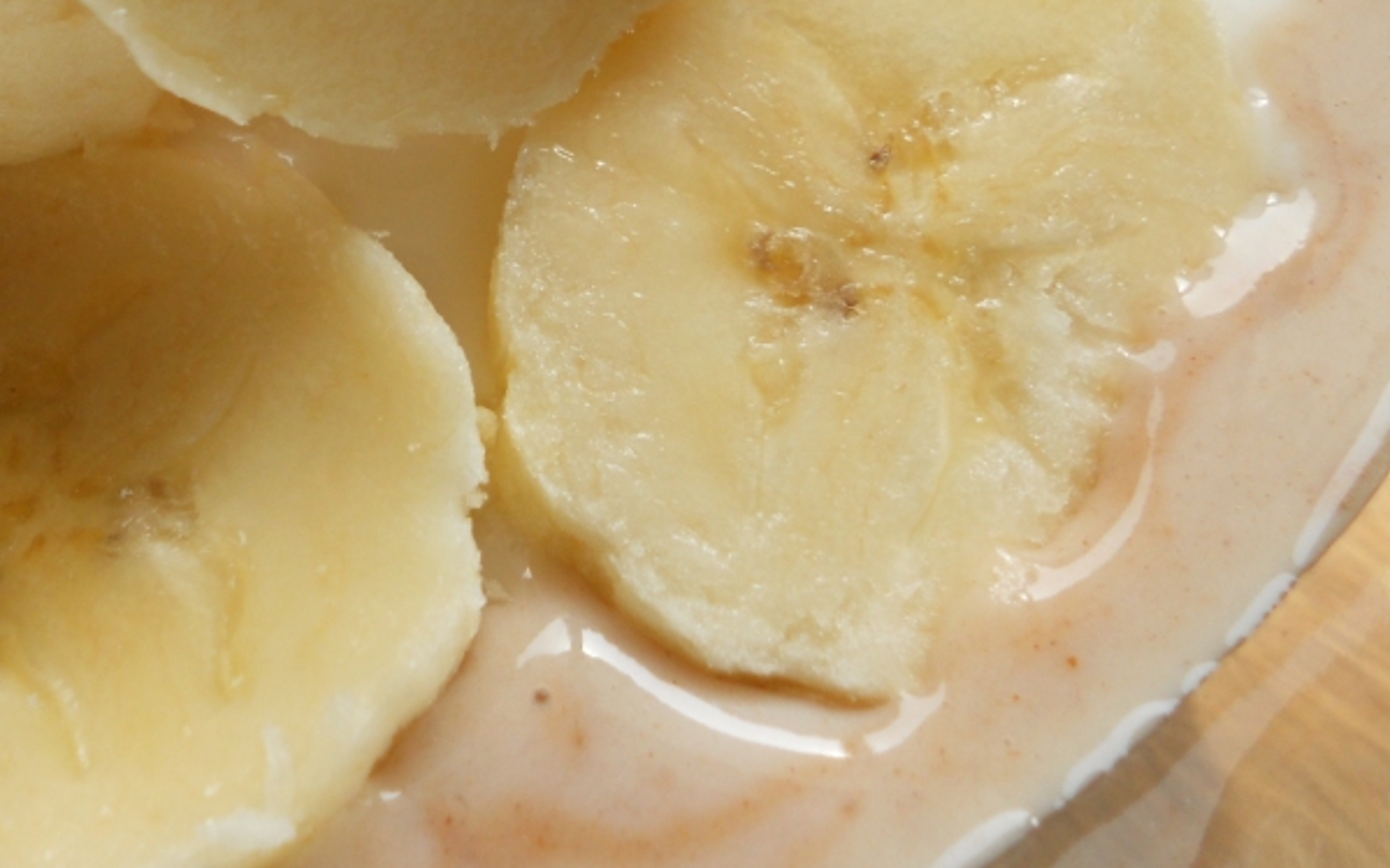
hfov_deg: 34.7
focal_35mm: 58
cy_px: 60
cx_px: 434
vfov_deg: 21.8
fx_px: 2197
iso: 80
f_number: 3.5
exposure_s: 1/100
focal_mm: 5.8
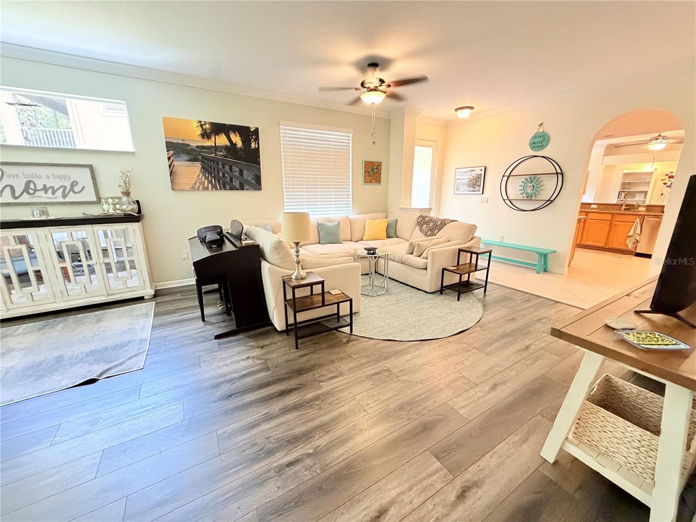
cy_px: 261
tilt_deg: -14.4
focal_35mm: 14
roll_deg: -0.2
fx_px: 281
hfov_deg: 102.1
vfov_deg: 85.7
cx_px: 348
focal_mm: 2.22
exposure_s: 1/60
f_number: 2.2
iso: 800
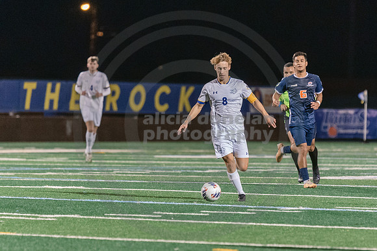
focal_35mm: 429
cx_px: 221
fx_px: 4497
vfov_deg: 3.2
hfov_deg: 4.8
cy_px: 145
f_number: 2.8
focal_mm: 200
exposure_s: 1/500
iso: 3200
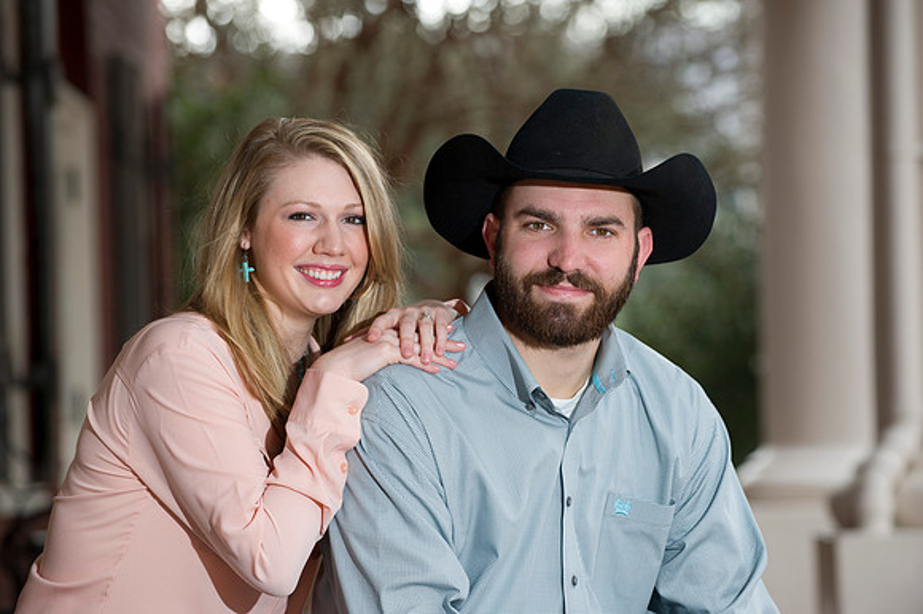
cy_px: 307
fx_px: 3843
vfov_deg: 9.1
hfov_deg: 13.7
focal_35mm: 150
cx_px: 462
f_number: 4
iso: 250
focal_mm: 150
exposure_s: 1/160
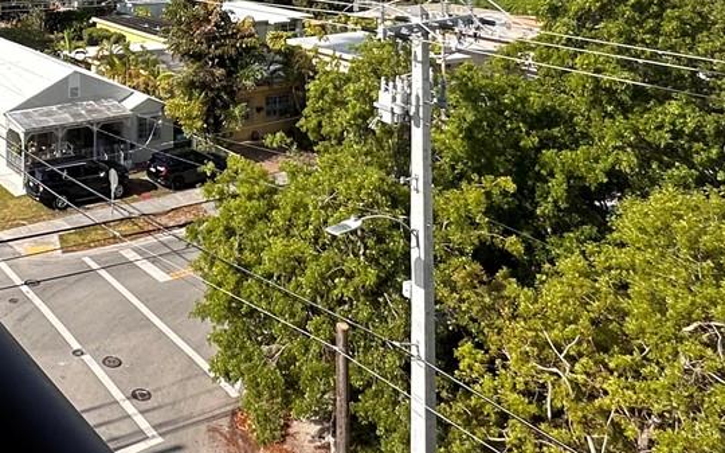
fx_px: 869
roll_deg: -0.1
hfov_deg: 41.0
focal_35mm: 44
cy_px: -151
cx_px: 43
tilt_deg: +2.6
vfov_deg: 24.9
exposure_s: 1/2304
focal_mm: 2.22
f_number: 2.2
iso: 50
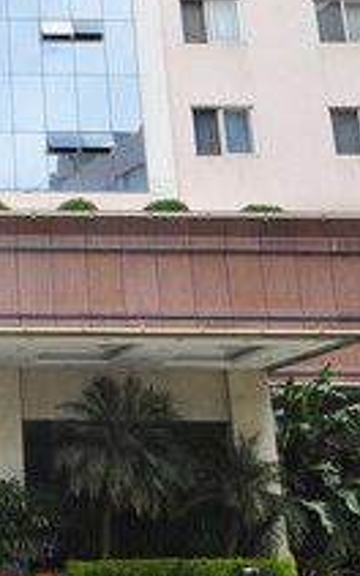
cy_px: 71
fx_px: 1145
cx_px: -136
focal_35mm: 73
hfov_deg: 16.6
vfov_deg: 27.3
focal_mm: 14
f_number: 8
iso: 200
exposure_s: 1/320
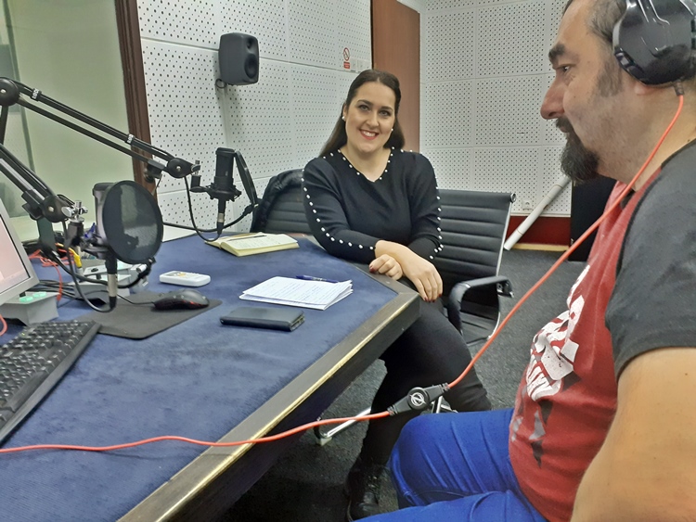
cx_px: 348
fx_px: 543
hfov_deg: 65.3
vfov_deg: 51.4
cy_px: 261
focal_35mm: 27
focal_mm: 3.6
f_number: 1.9
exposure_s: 1/25
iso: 200
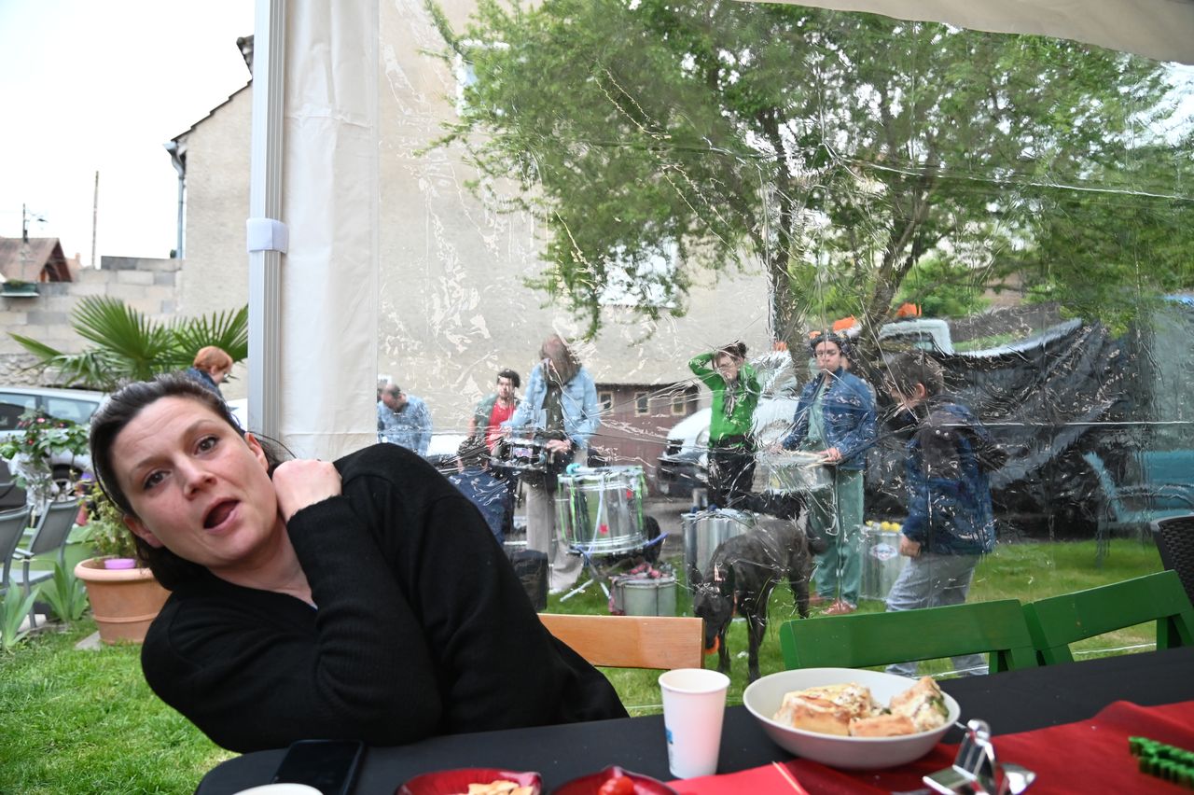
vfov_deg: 53.1
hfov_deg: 73.8
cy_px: 398
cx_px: 597
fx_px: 796
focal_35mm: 24
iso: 2200
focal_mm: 24
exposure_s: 1/125
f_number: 4
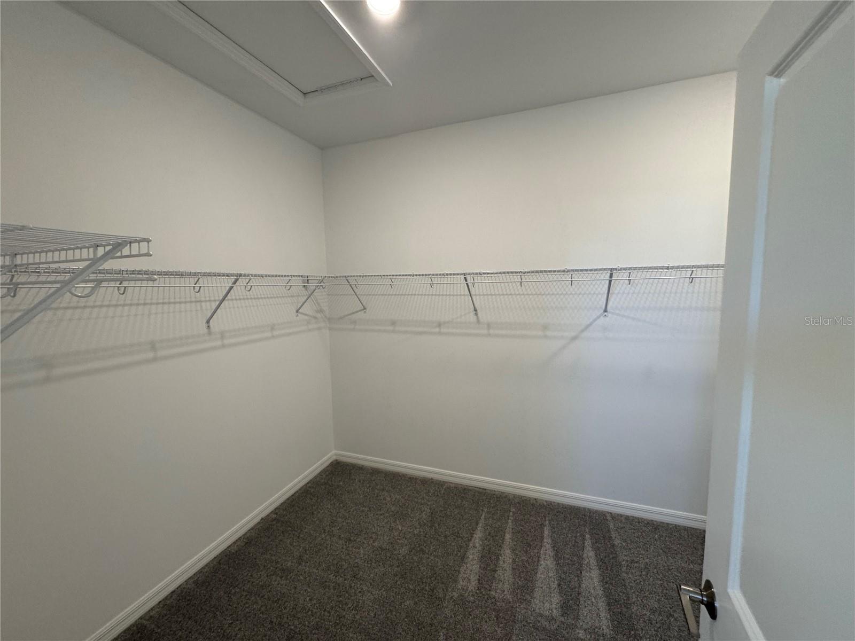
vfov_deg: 85.7
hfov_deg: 102.1
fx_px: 346
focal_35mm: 14
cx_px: 428
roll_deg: +1.7
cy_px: 320
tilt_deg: -6.3
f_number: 2.2
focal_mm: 2.22
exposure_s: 1/120
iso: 200
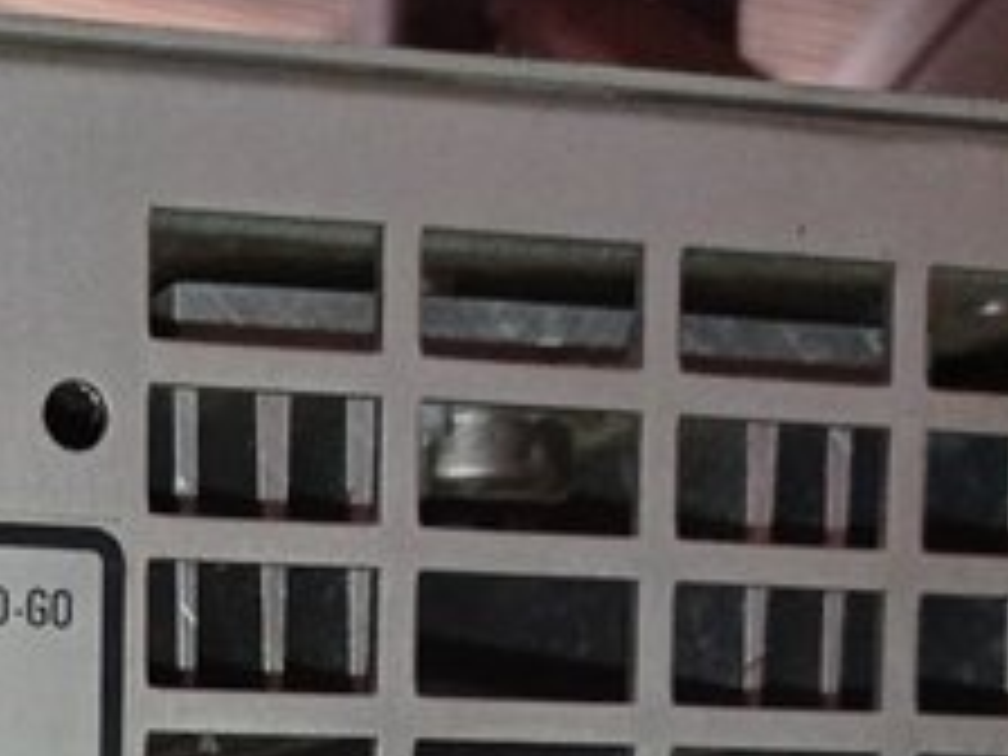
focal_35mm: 128
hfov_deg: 14.8
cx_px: -225
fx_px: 3727
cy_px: 1552
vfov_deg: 10.6
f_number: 1.79
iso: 260
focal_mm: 4.7
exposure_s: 1/60
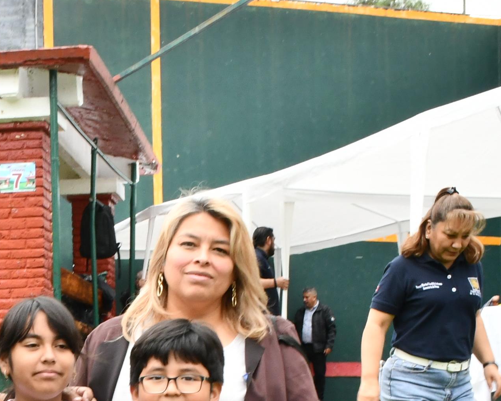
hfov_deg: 22.1
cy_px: 498
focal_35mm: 83
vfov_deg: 17.5
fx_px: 1231
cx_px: -2
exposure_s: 1/100
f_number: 16
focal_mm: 18
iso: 1000
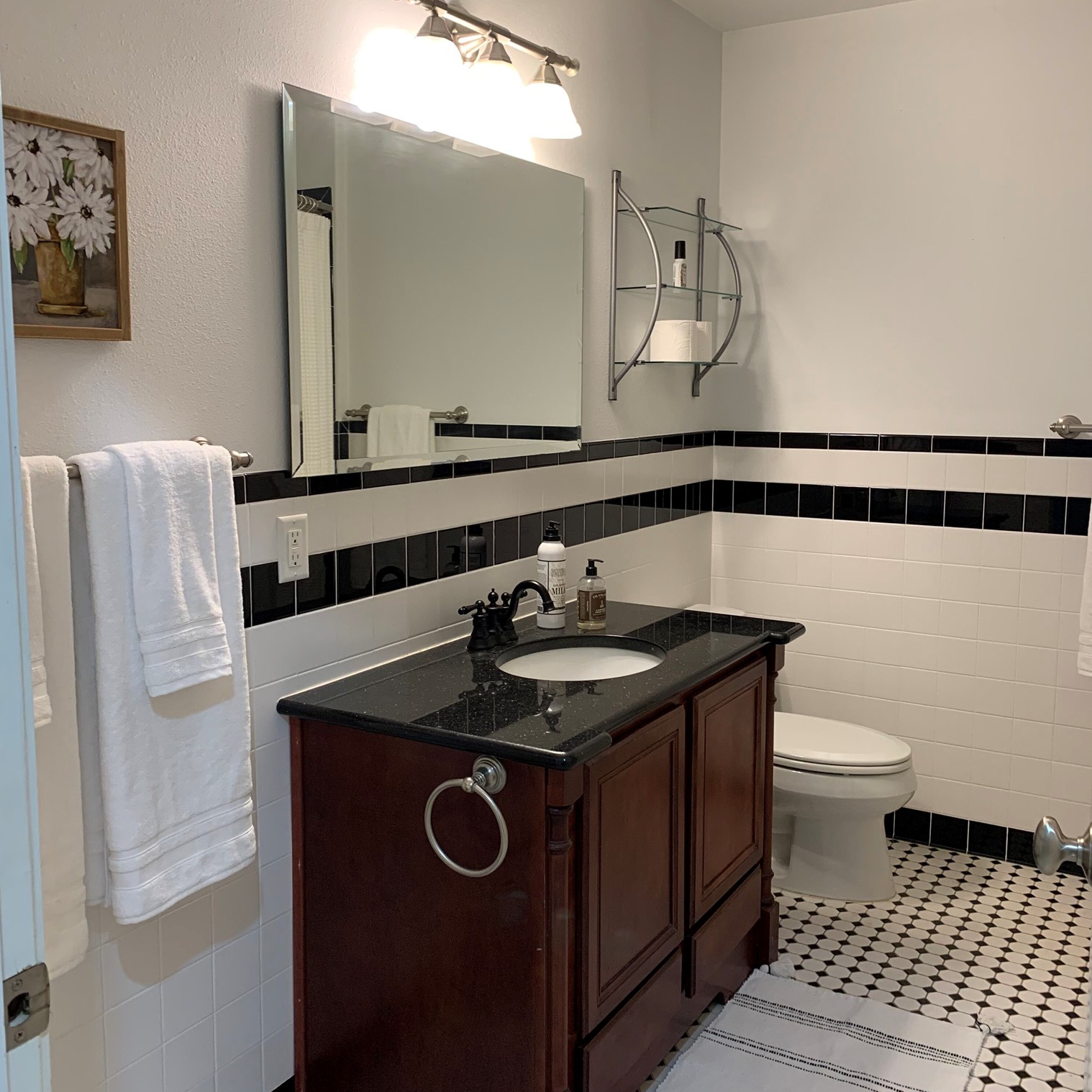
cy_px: 513
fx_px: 1106
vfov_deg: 52.5
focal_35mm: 31
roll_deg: -0.8
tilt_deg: -6.6
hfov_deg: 52.5
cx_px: 545
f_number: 1.8
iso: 100
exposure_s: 1/60
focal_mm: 4.25
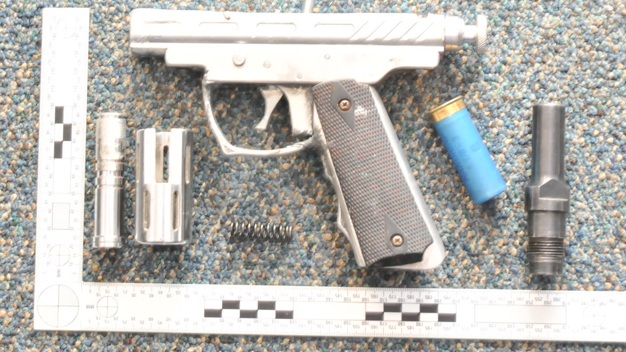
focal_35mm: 82
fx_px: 1359
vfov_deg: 14.7
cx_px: 252
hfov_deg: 25.9
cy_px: 81
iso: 1250
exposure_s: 1/60
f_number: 8
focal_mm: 31
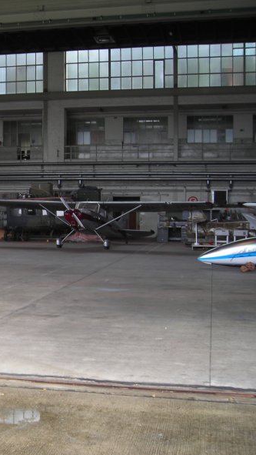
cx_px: -27
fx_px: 675
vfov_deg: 37.2
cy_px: 229
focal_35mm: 56
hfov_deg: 20.5
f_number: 3.2
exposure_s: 1/41
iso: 50
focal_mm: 6.3
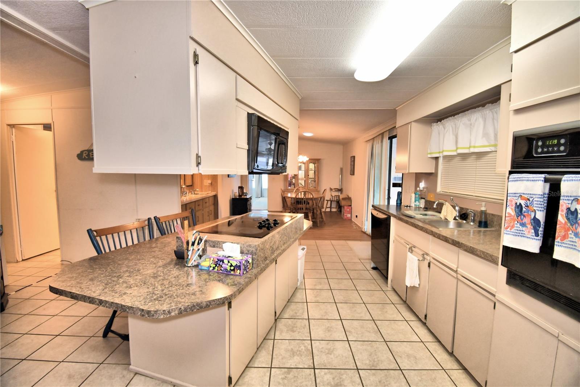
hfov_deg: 100.4
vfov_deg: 77.3
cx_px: 290
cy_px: 194
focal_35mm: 15
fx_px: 242
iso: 320
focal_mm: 10
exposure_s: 1/30
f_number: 4.5
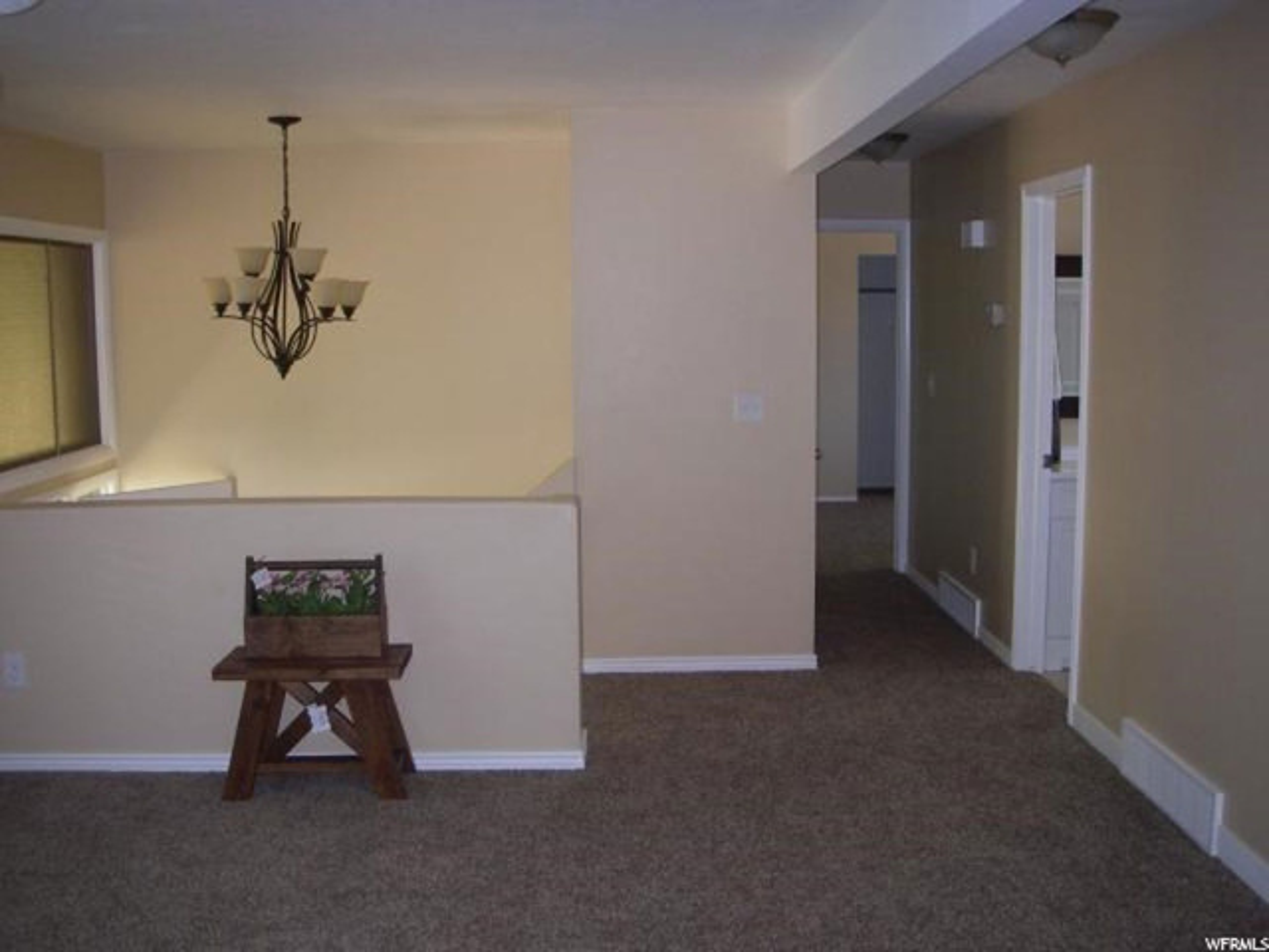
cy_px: 476
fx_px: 1393
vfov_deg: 37.7
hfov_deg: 49.0
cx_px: 634
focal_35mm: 38
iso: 200
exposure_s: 1/40
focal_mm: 6.3
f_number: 3.3
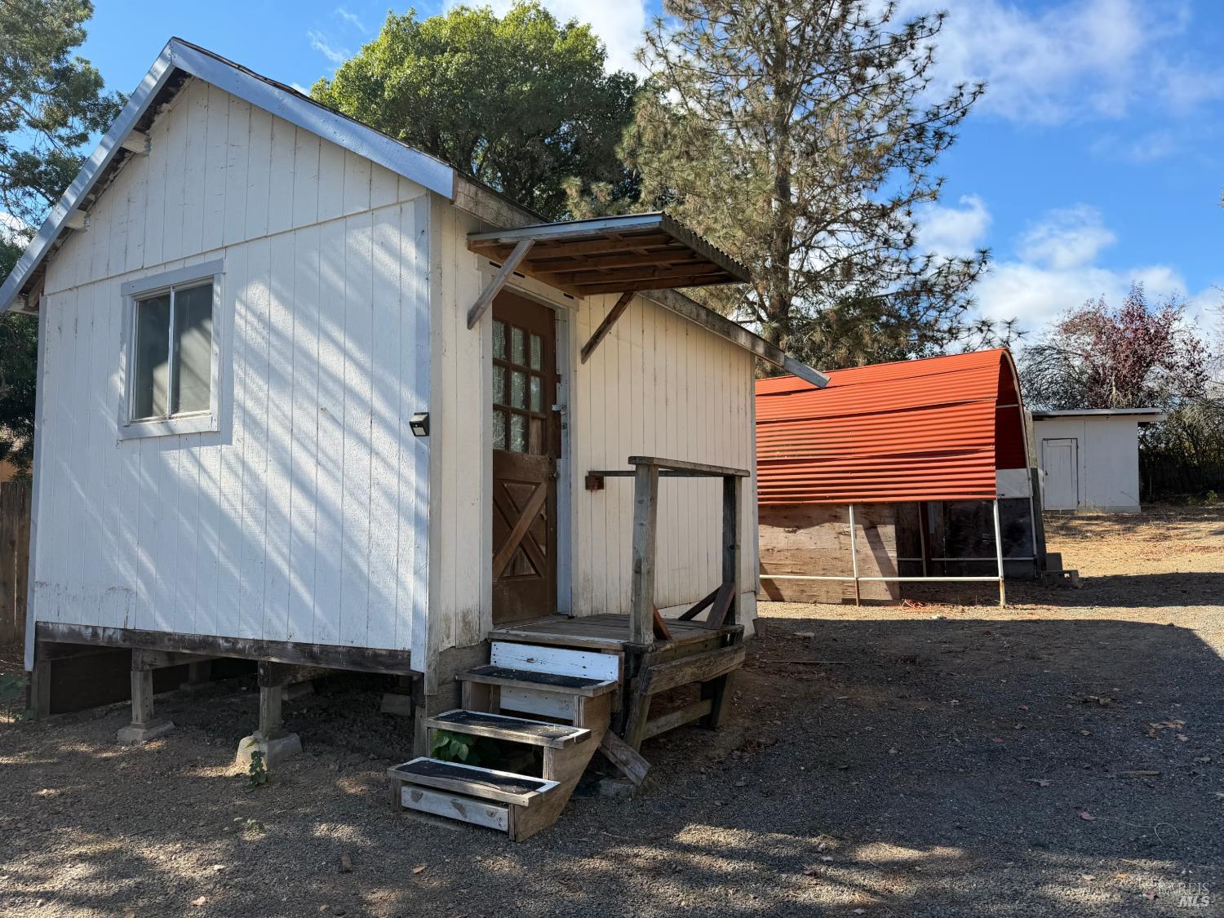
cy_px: 459
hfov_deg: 71.6
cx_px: 612
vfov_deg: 56.8
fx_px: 849
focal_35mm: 24
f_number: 1.78
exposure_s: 1/1855
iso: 80
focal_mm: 6.76
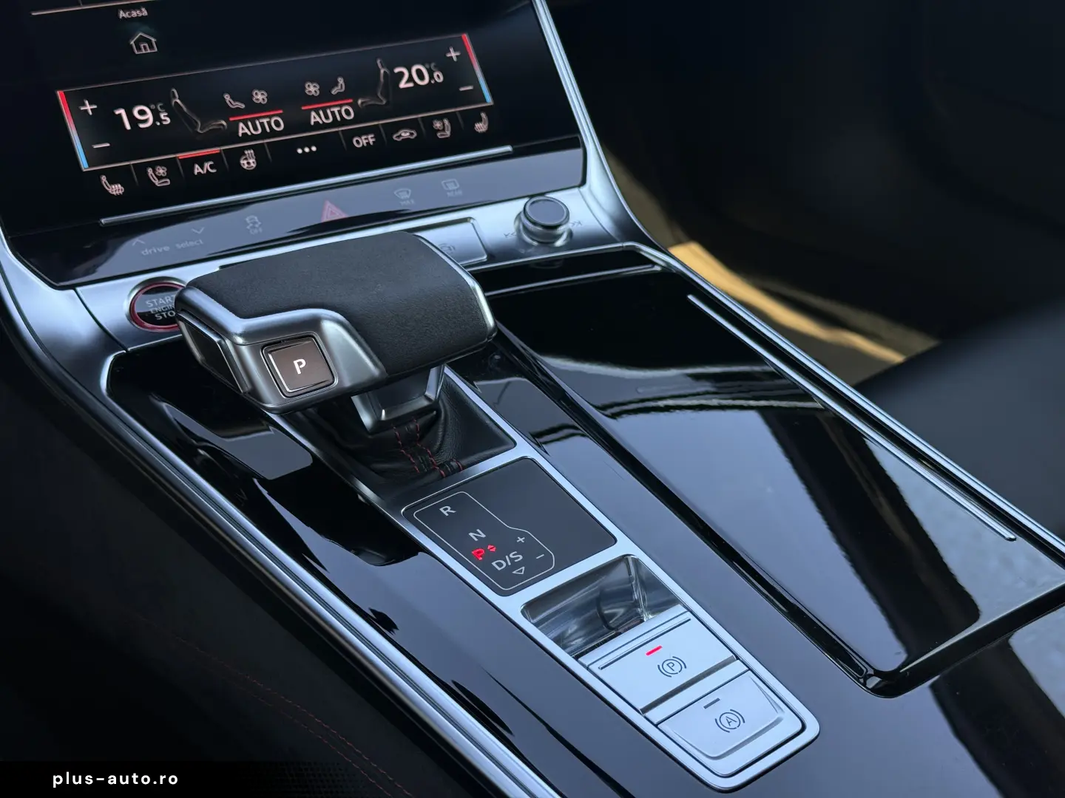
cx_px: 532
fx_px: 1477
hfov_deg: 39.7
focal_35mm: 48
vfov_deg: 30.3
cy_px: 399
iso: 64
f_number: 1.78
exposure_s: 1/237
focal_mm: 6.76
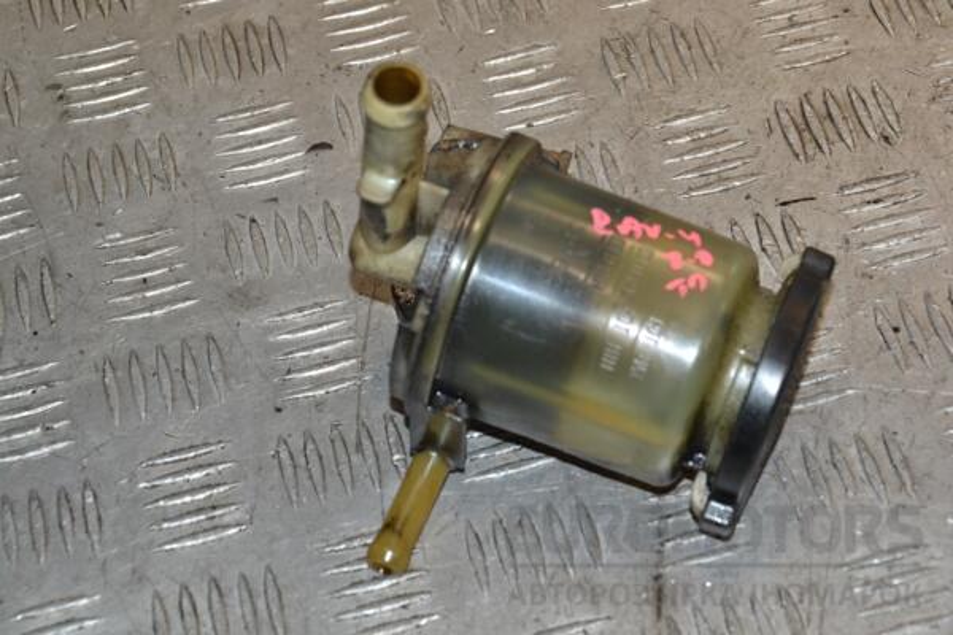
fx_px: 2779
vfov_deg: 13.0
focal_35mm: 105
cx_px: 476
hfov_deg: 19.5
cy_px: 318
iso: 800
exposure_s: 1/200
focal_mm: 70
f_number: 8
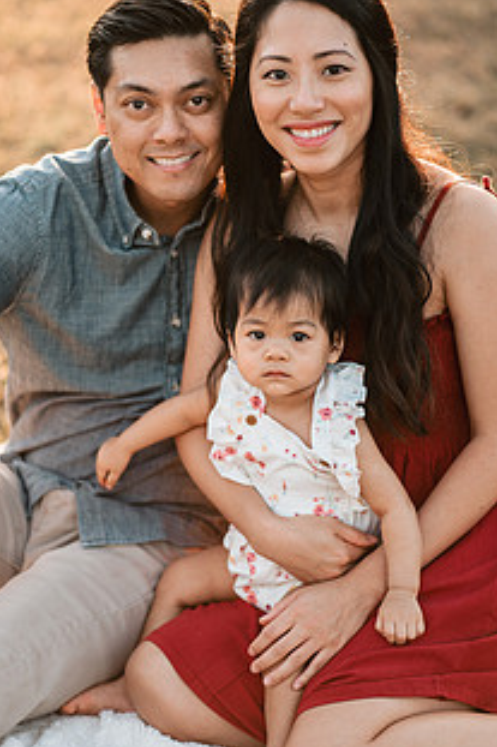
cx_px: 216
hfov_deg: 11.1
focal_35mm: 123
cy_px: 363
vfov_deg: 16.7
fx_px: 2550
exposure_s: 1/250
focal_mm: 85
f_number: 1.8
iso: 50
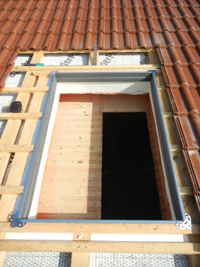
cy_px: 134
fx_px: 231
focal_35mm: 30
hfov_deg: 46.8
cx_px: 100
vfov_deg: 60.0
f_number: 7
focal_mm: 5.4
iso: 160
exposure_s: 1/282
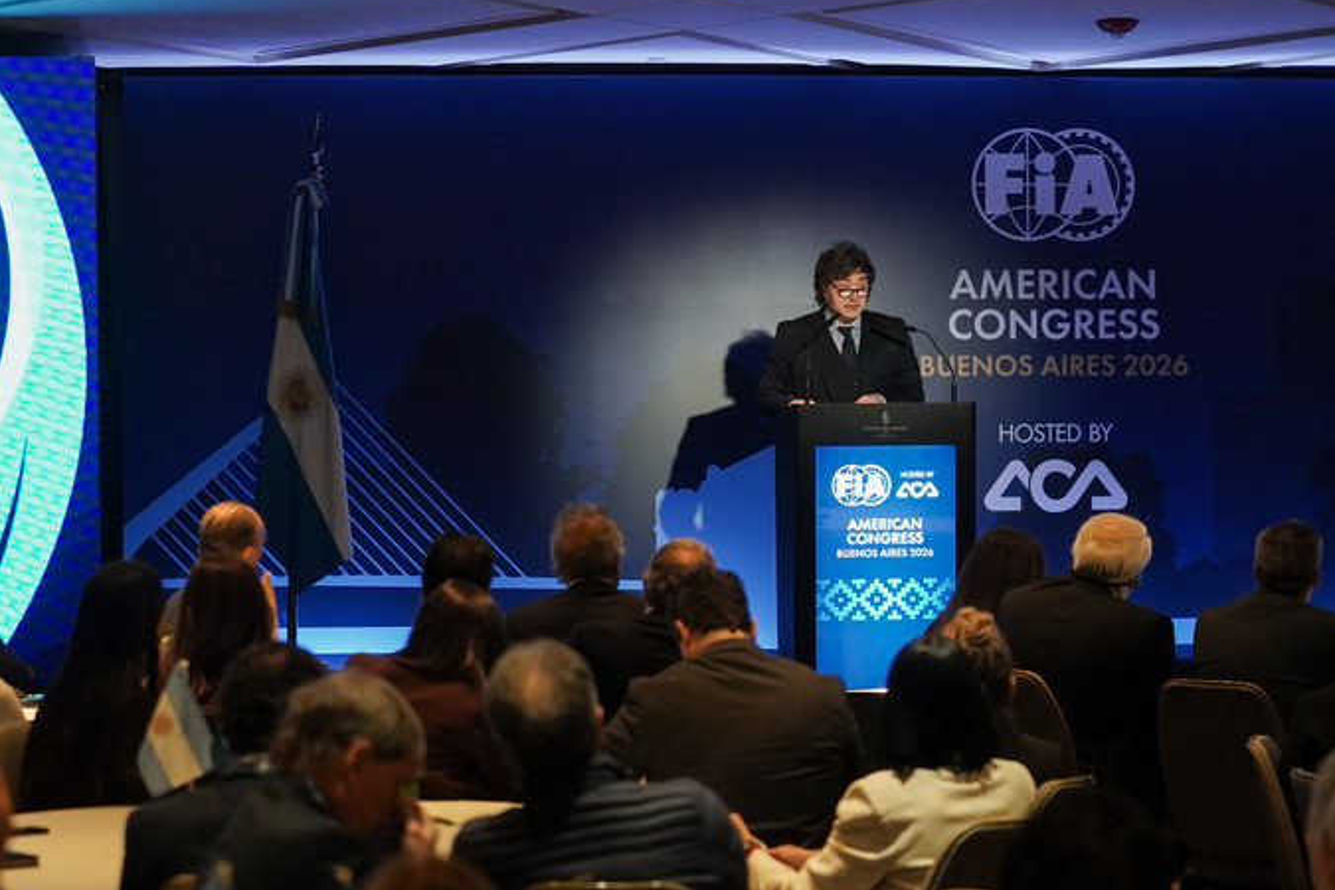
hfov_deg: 18.3
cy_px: 417
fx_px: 4153
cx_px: 696
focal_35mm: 112
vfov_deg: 12.2
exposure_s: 1/160
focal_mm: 70
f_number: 2.8
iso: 4000
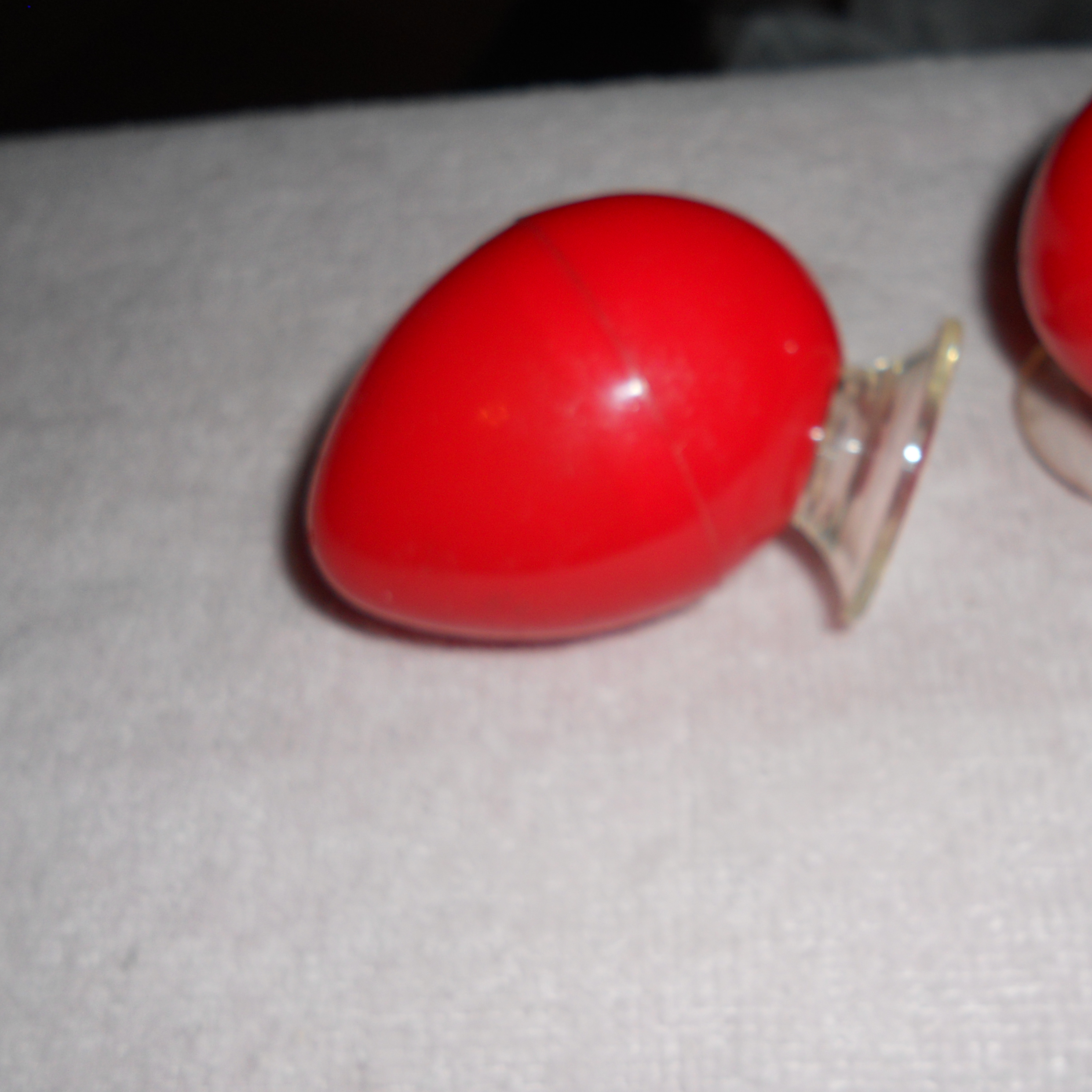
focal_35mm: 38
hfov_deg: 43.4
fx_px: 1356
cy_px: 542
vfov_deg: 43.9
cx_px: 705
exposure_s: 1/25
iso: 80
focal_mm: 5.8
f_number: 8.8
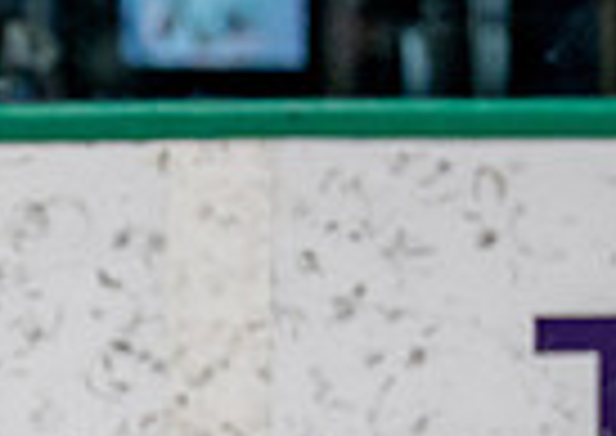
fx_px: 22973
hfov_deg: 1.5
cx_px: -568
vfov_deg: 1.1
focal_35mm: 1317
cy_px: 572
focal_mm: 200
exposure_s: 1/1250
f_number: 2.8
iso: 1000
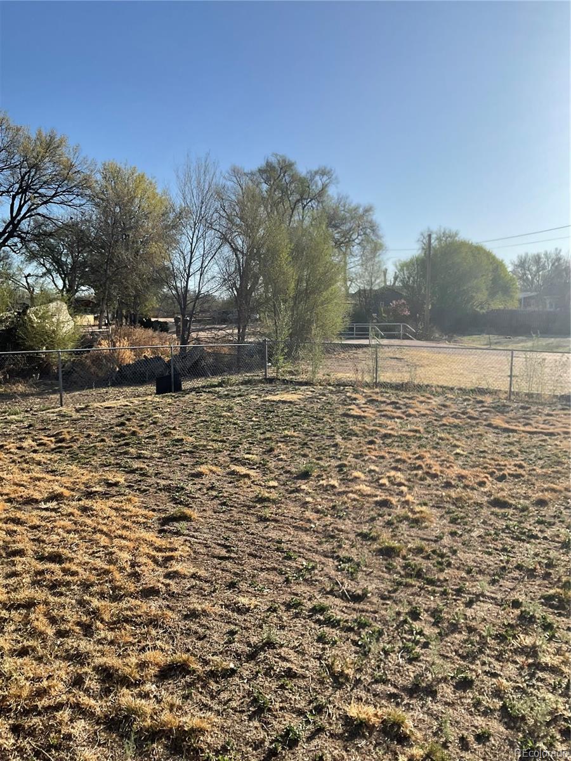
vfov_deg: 61.7
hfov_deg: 48.2
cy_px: 380
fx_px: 638
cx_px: 286
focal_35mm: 29
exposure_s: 1/1912
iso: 16
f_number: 1.8
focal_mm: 3
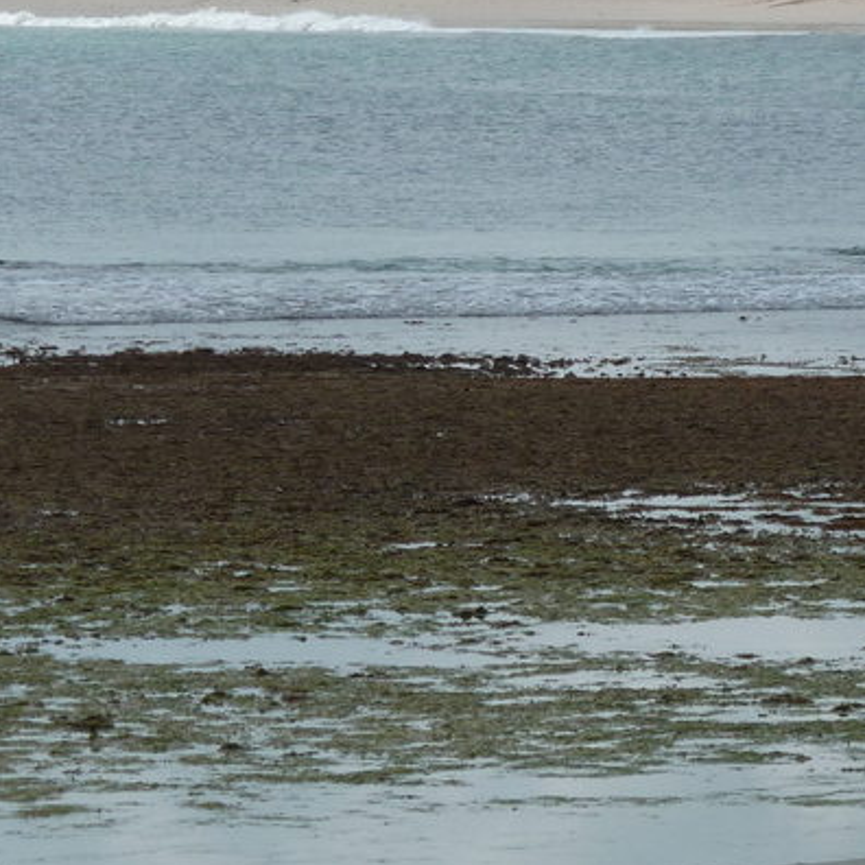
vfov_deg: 4.4
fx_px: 11139
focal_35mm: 394
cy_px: 183
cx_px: 804
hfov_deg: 4.4
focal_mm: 24.1
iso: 80
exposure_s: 1/500
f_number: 5.6
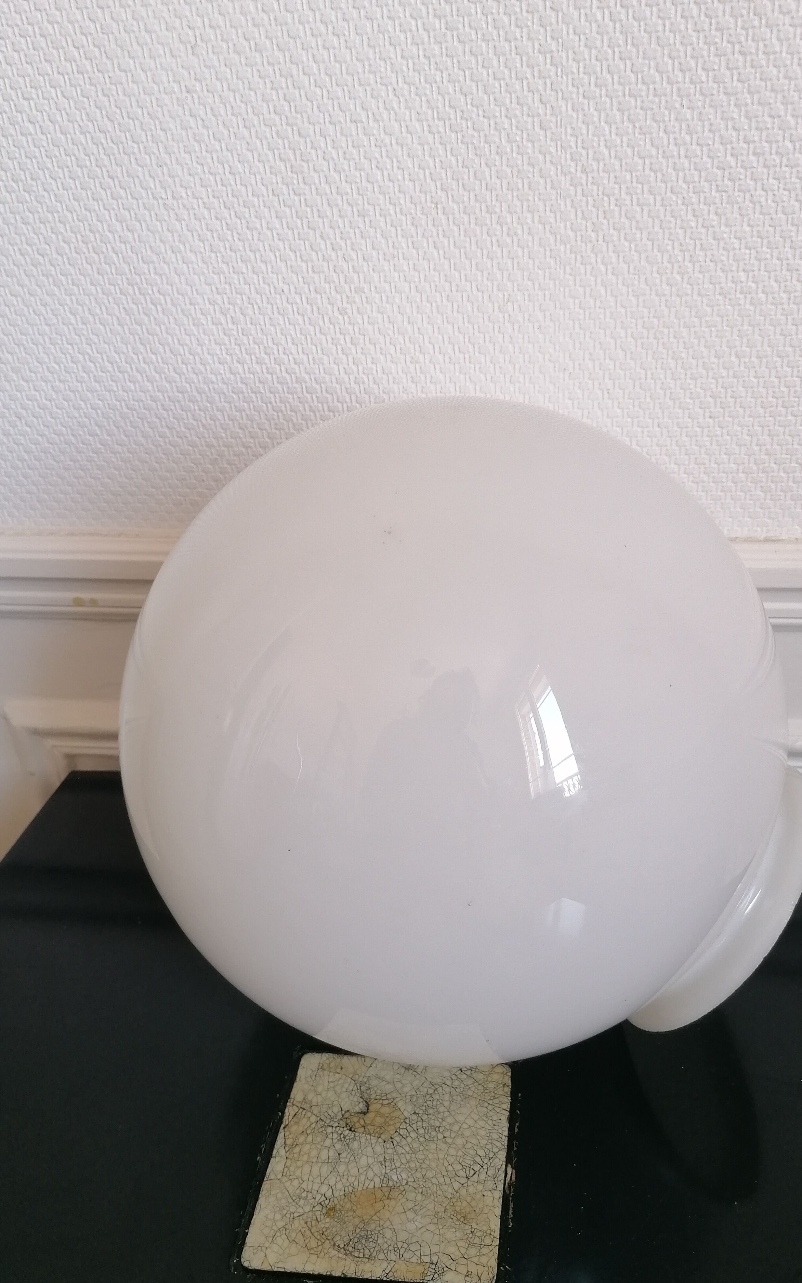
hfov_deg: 43.0
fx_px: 1014
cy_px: 647
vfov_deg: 64.6
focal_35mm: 29
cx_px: 474
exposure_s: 1/50
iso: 100
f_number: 1.8
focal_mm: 4.75
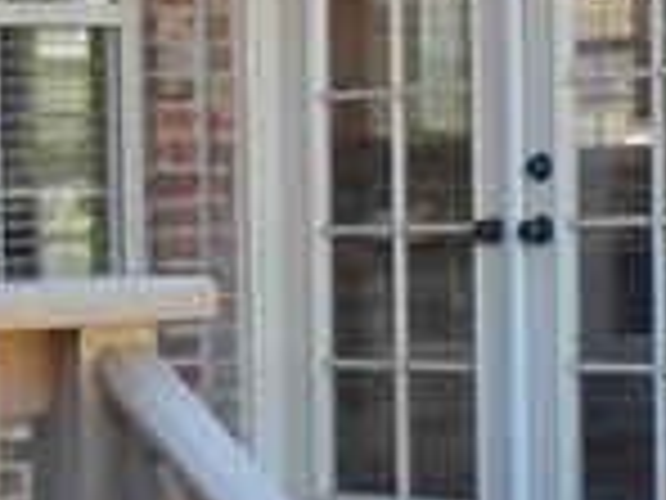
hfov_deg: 10.8
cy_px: 401
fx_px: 3463
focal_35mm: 180
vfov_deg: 8.2
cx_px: -130
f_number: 3.5
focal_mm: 4.6
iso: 320
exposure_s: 1/250
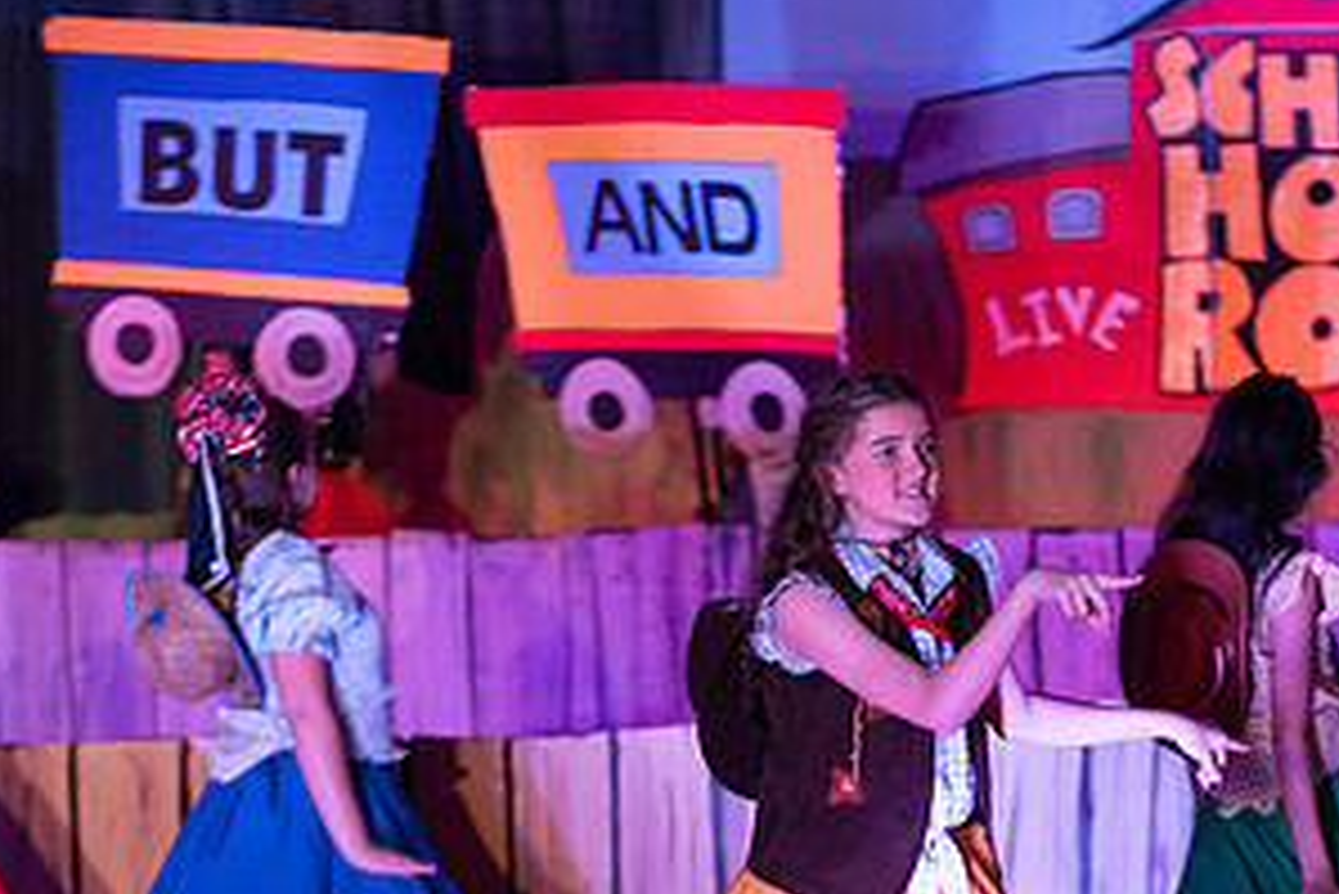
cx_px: 917
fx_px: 8112
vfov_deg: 6.3
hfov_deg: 9.4
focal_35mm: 218
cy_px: 761
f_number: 2.8
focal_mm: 112
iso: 640
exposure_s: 1/125
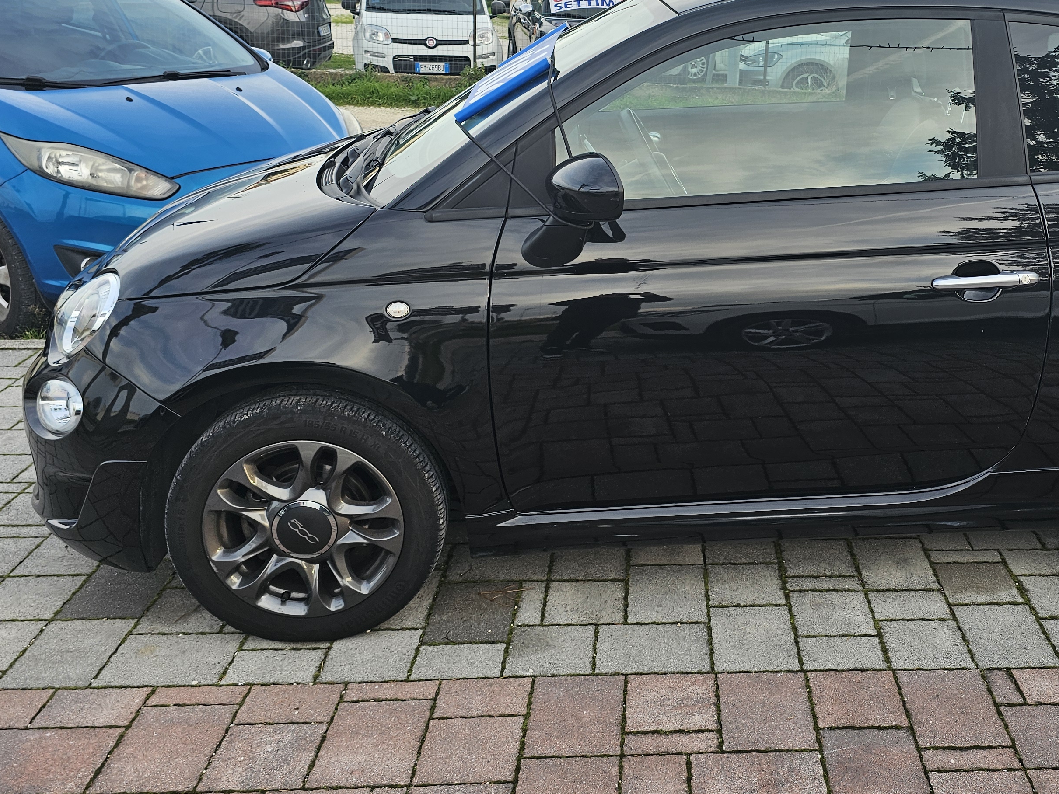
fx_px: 1163
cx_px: 740
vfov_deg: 37.3
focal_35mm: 38
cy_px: 266
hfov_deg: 47.8
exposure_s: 1/100
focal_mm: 6.3
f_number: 1.7
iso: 16
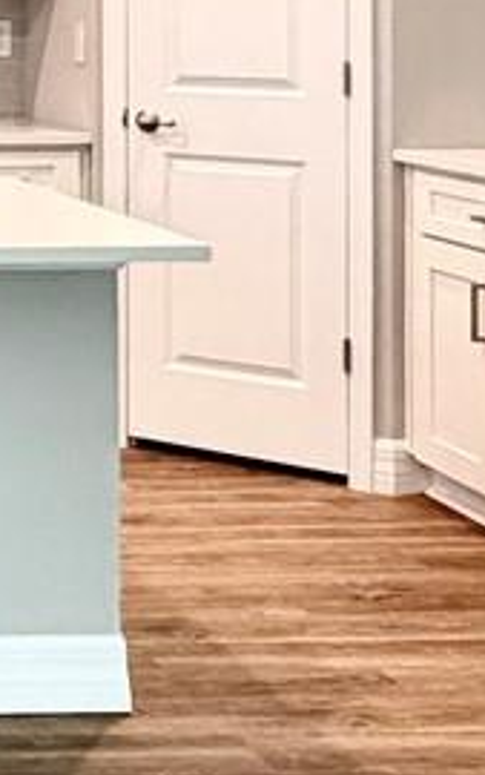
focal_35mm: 88
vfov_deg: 22.6
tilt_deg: -0.1
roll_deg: +0.9
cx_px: -494
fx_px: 1859
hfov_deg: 12.9
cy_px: -11
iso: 320
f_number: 2.2
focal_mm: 2.22
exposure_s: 1/120
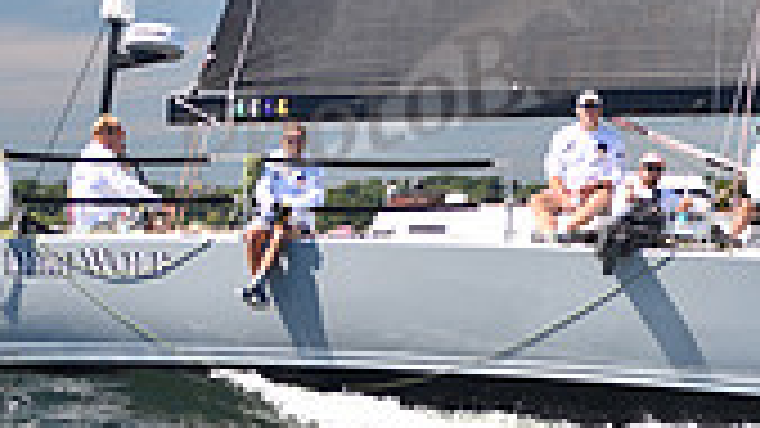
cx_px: 1043
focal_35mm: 252
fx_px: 5078
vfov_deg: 4.8
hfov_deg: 8.4
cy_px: 255
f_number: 2.8
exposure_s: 1/800
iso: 200
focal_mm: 70
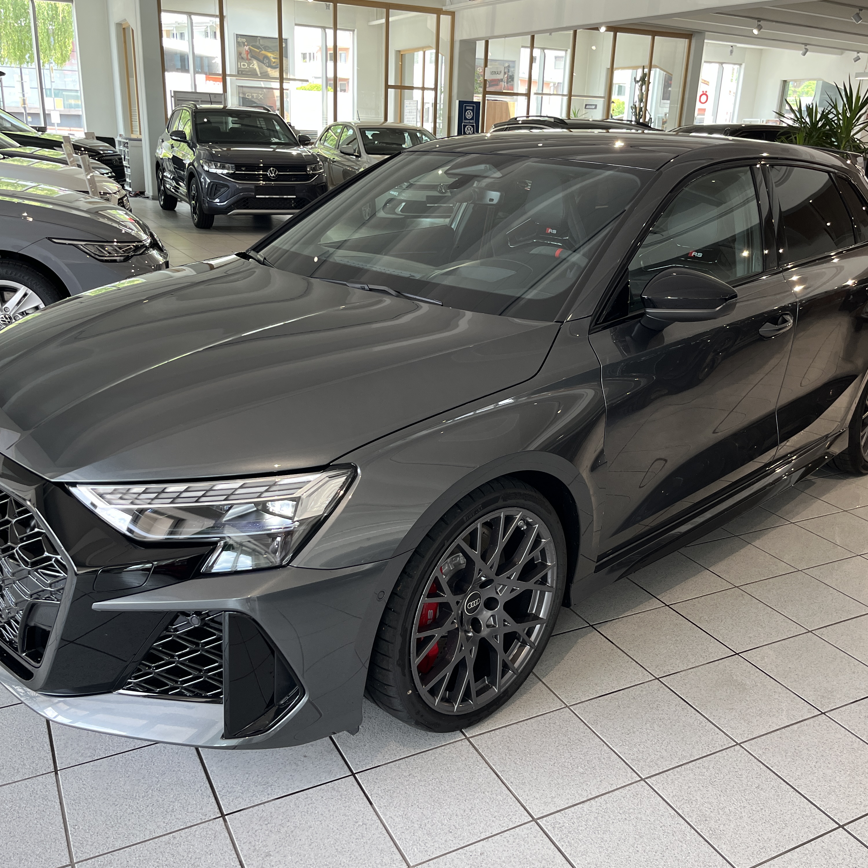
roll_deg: -2.4
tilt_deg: -19.3
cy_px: 438
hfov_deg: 52.5
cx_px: 432
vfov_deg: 52.5
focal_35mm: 31
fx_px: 879
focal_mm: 5.1
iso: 80
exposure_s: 1/100
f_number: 1.6
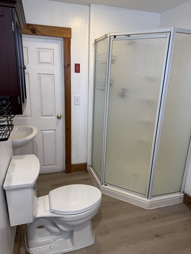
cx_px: 96
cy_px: 127
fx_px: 177
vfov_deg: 71.6
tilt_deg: -15.6
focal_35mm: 24
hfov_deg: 56.8
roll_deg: -1.6
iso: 125
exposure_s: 1/60
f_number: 1.78
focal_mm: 6.76
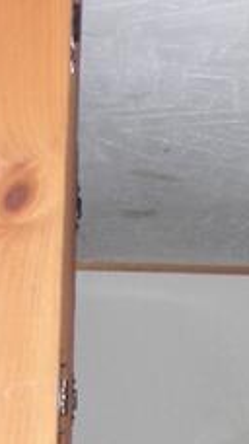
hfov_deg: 9.0
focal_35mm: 132
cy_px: 652
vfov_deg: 15.1
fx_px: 1552
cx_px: 319
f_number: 2.8
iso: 100
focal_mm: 6
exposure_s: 1/30
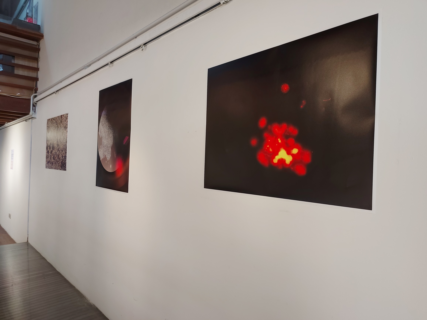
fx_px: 296
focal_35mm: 24
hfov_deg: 71.6
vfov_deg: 56.8
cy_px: 160
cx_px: 214
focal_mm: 5.23
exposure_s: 1/33
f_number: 1.8
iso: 200
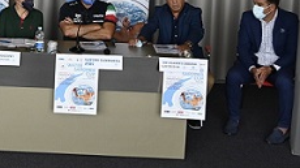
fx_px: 707
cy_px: -13
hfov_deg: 23.2
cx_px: 18
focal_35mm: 89
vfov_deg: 13.3
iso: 560
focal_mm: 27
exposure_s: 1/125
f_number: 4
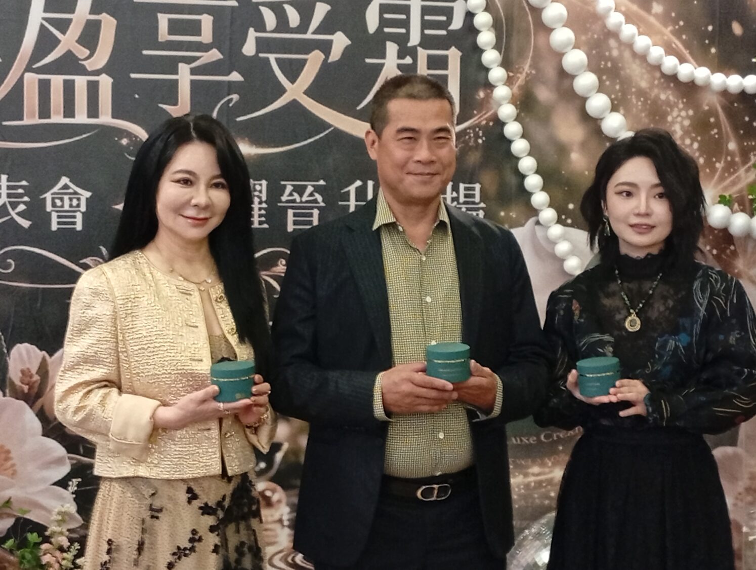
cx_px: 378
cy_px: 285
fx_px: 1684
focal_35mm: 77
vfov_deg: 19.2
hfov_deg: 25.3
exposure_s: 1/24
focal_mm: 3.98
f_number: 1.8
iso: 578
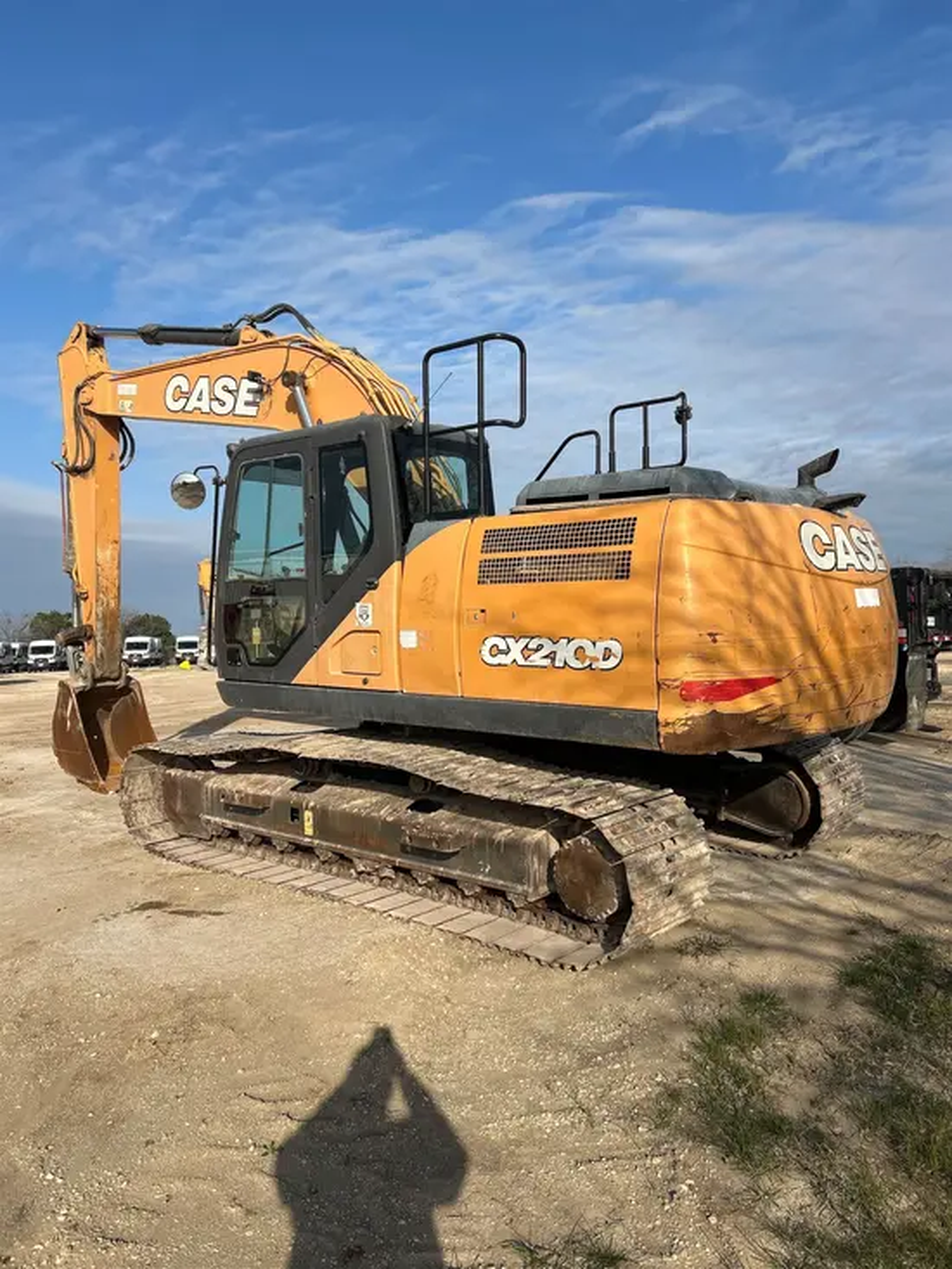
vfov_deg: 67.3
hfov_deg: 53.1
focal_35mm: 26
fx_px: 953
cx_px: 476
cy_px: 634
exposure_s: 1/4831
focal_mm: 5.7
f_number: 1.5
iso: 50
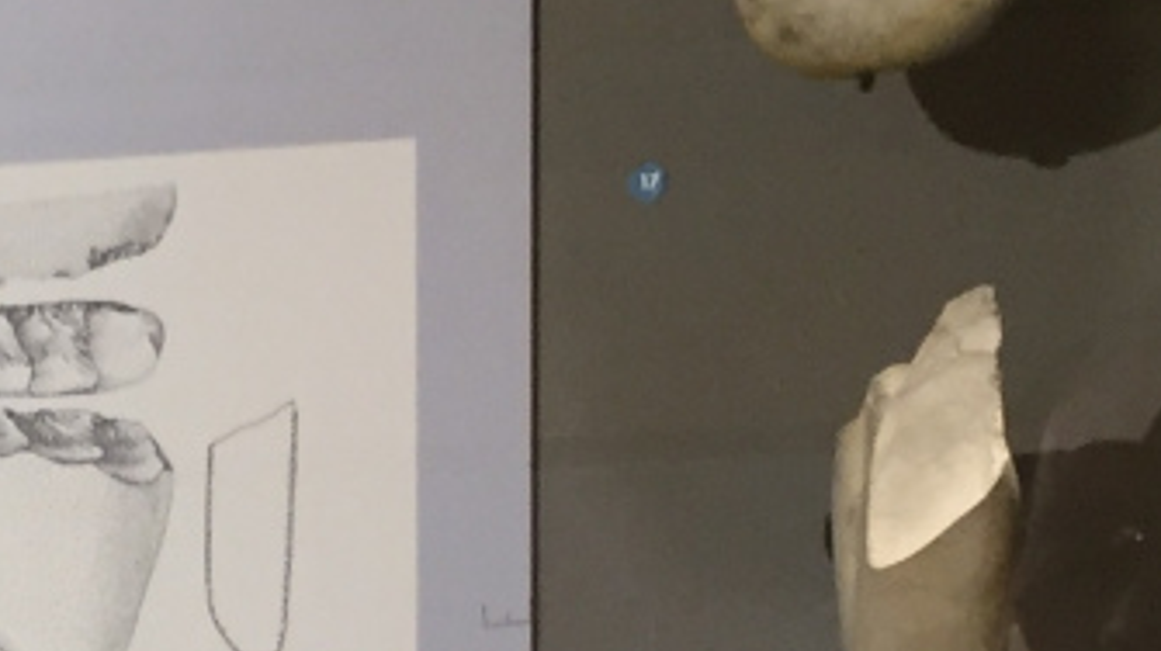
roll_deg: +1.5
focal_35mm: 151
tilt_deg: -4.7
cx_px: -561
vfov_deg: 7.7
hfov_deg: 13.5
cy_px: 1285
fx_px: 4646
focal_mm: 4.15
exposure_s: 1/33
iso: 125
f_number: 2.2
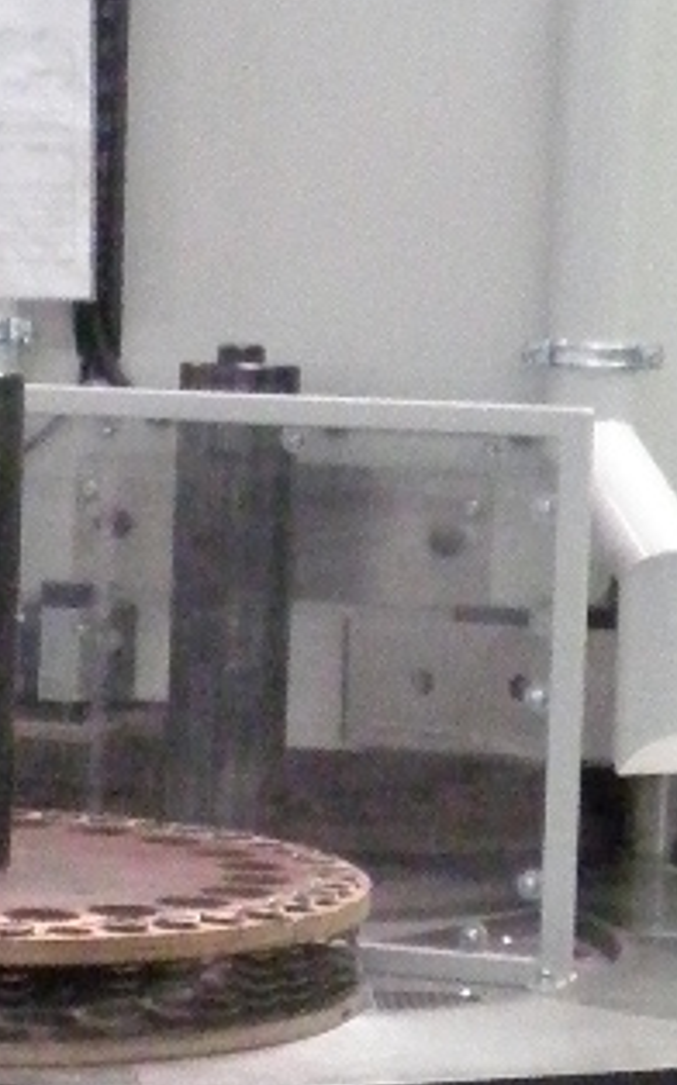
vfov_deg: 15.6
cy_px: 705
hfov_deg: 9.7
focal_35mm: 134
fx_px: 3959
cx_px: -76
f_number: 2.8
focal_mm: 5.5
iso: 800
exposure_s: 1/30
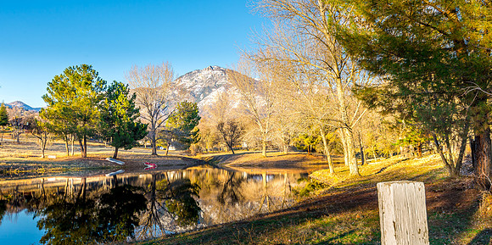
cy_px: 129
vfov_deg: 32.5
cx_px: 231
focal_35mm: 33
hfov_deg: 60.5
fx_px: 421
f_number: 11
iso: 320
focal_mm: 29
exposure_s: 1/30
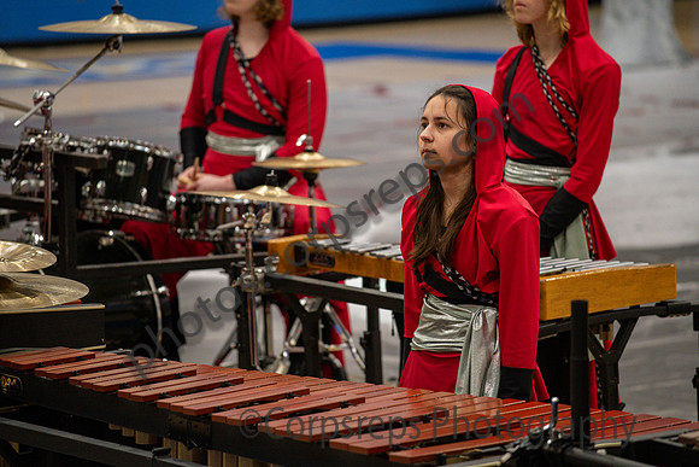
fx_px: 3884
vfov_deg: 6.9
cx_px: 350
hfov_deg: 10.3
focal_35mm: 200
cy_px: 234
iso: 4500
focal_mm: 200
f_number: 4
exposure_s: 1/500
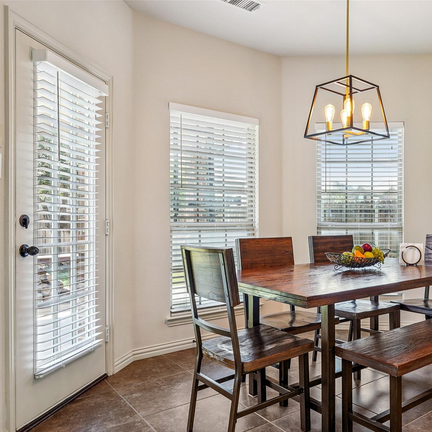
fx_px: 381
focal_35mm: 27
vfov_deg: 59.1
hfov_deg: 57.0
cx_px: 308
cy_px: 217
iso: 100
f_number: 9
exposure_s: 1/6
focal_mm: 14
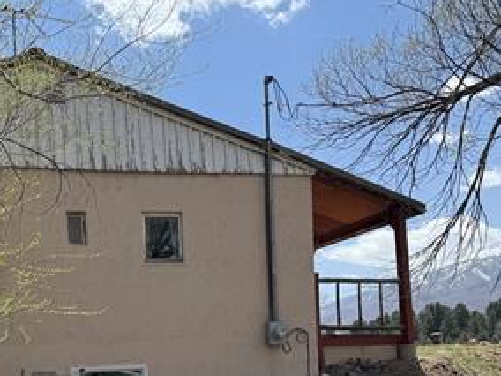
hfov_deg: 34.4
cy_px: 387
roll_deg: +2.5
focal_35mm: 54
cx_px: 99
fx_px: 782
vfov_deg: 25.5
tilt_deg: -1.6
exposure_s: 1/2710
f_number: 1.78
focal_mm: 6.76
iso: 80
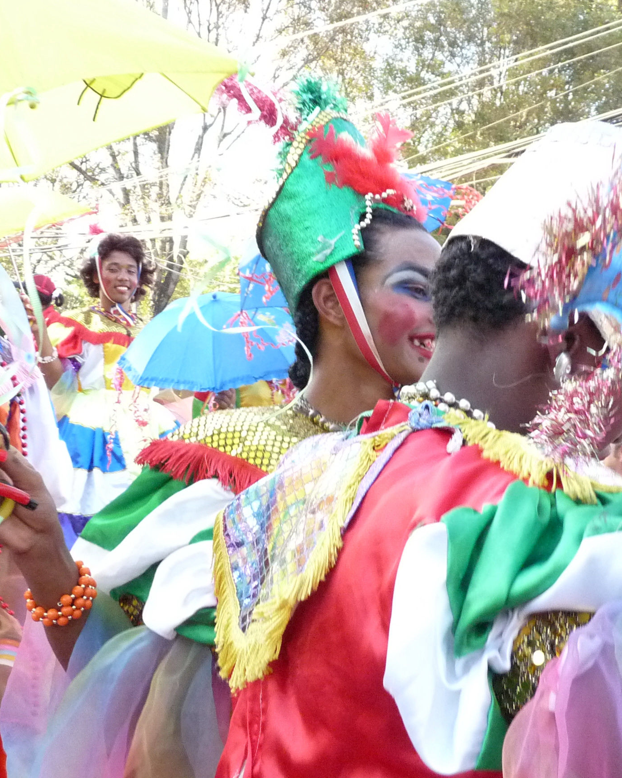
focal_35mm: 49
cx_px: 328
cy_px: 424
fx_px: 1128
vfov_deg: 38.0
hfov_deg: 30.8
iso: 400
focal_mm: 4.8
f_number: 2.8
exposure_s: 1/250
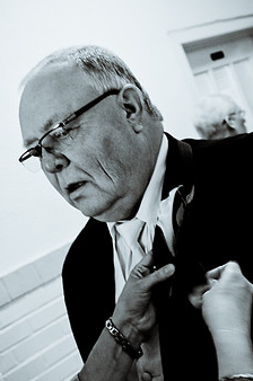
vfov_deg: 35.6
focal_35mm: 56
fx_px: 593
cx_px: 155
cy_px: 229
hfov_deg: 24.0
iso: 200
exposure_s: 1/15
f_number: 4
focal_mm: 28
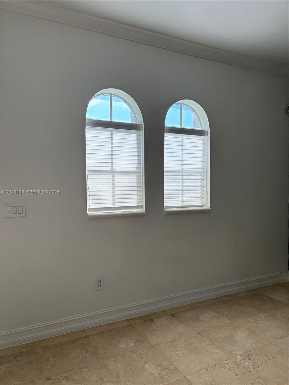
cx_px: 144
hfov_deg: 53.1
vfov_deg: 67.3
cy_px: 192
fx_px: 289
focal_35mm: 26
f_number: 1.6
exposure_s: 1/623
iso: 64
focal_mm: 5.96
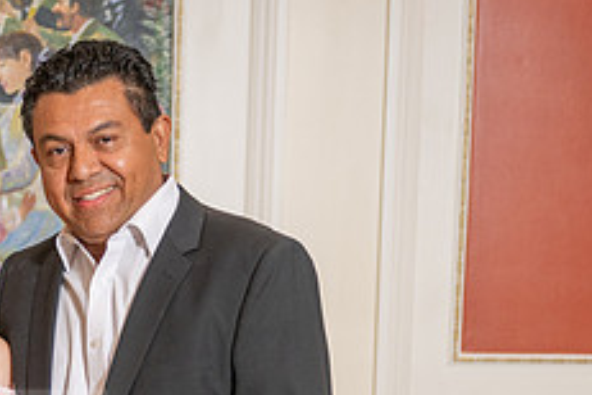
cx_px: -65
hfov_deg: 14.3
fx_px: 2302
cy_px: 501
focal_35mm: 140
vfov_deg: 9.6
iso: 320
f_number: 2.8
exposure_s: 1/200
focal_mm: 48
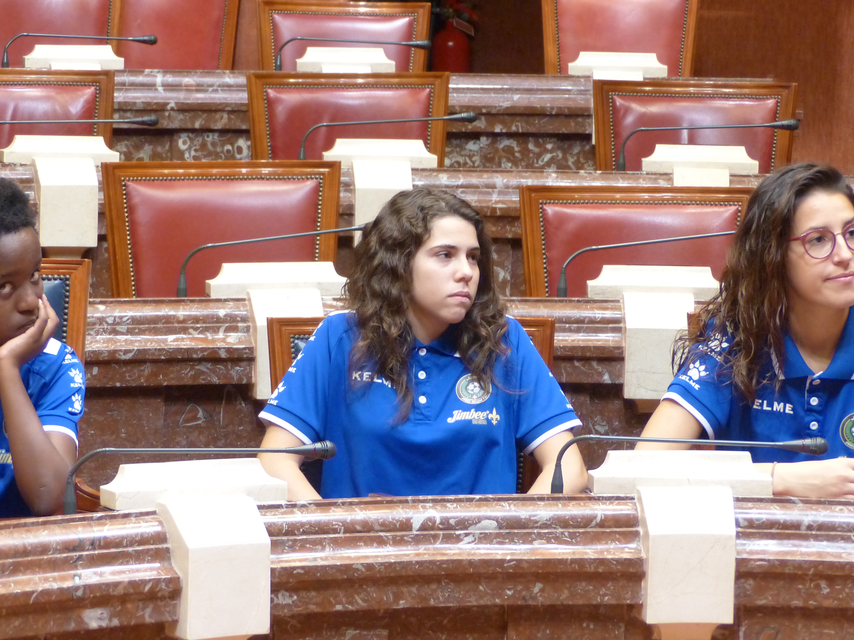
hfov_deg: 13.7
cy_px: 325
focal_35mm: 144
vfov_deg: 10.3
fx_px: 3553
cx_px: 423
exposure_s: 1/20
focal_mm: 18.7
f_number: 2.8
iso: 400
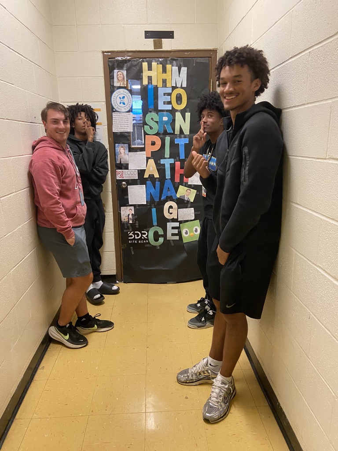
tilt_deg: -12.9
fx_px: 338
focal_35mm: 26
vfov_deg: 67.3
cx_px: 169
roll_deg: +0.9
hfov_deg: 53.1
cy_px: 226
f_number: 1.8
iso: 320
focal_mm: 4.25
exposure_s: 1/60
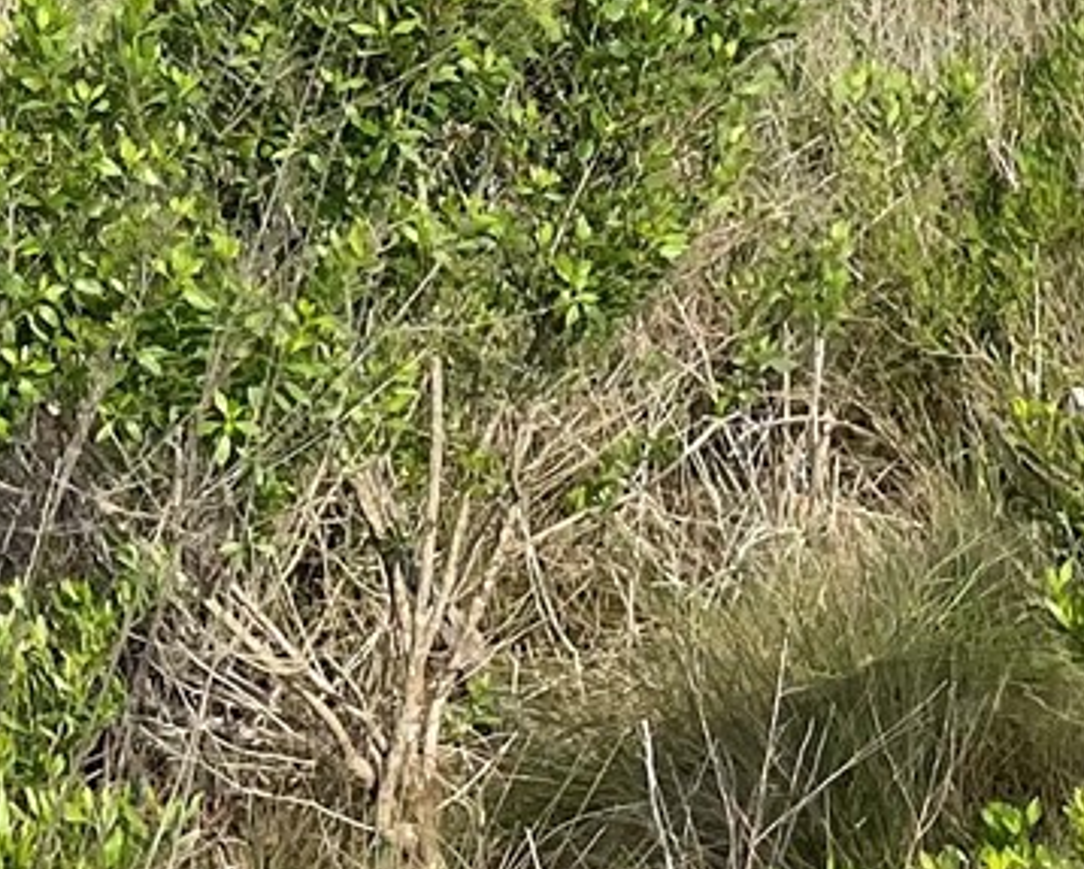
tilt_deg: +1.3
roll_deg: -1.4
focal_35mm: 145
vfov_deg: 9.9
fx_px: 4656
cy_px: -860
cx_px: 212
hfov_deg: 13.2
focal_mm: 4.2
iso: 32
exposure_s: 1/4831
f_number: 1.6
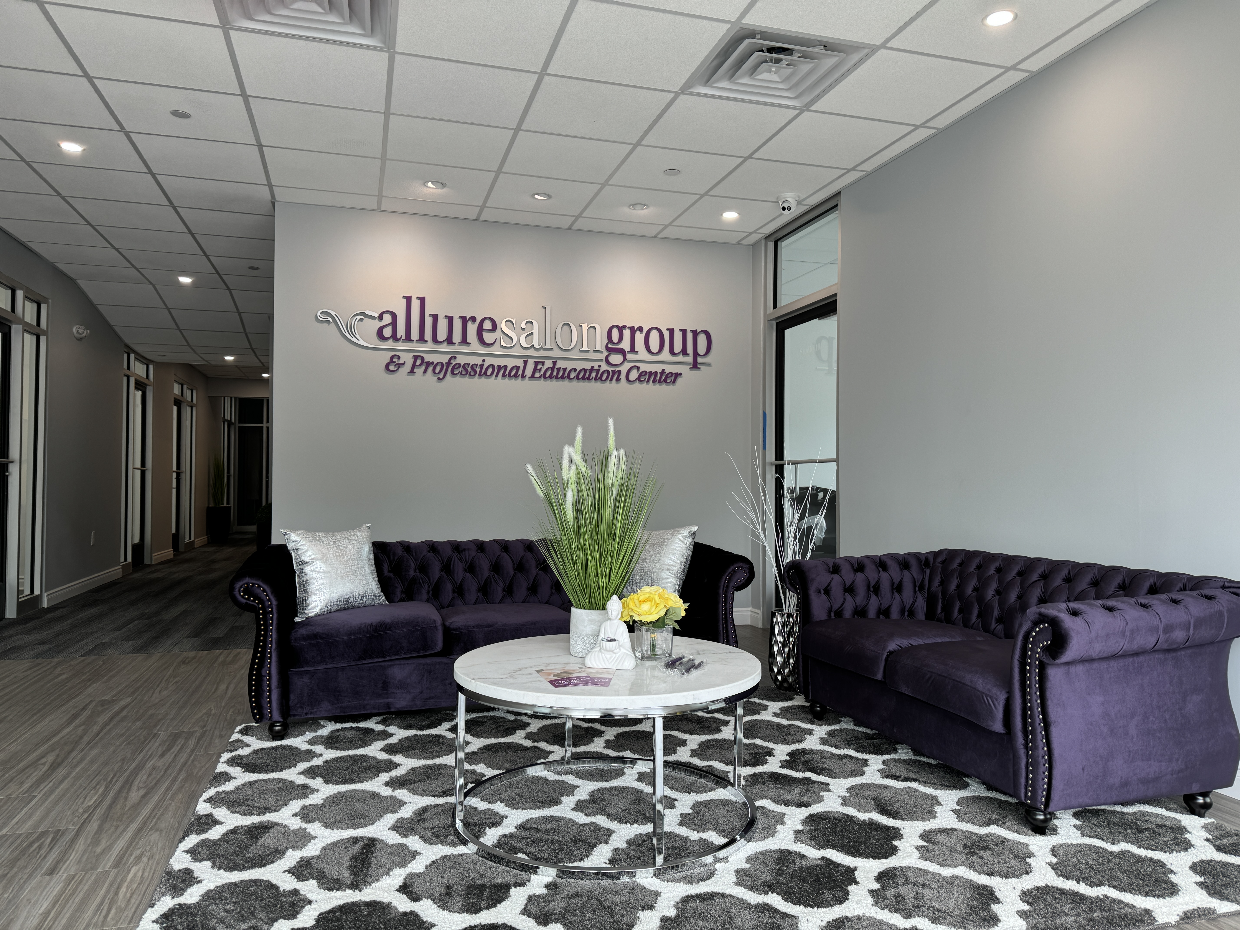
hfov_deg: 71.6
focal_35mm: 24
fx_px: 860
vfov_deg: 56.8
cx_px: 620
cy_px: 465
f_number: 1.78
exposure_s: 1/160
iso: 64
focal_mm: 6.76
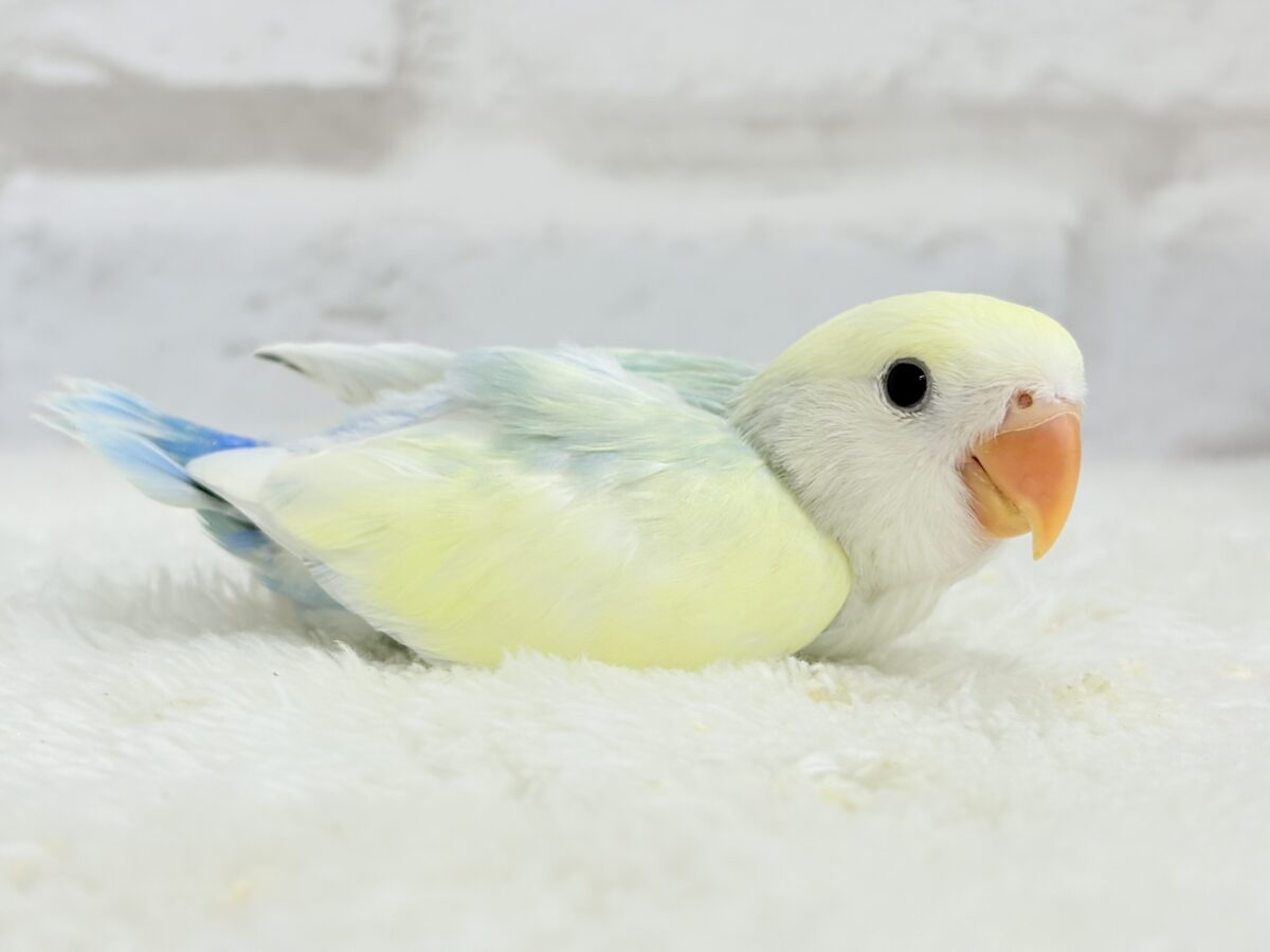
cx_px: 635
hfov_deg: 36.8
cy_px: 476
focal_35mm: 52
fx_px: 1908
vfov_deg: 28.0
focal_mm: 5.96
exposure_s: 1/100
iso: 50
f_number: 1.6
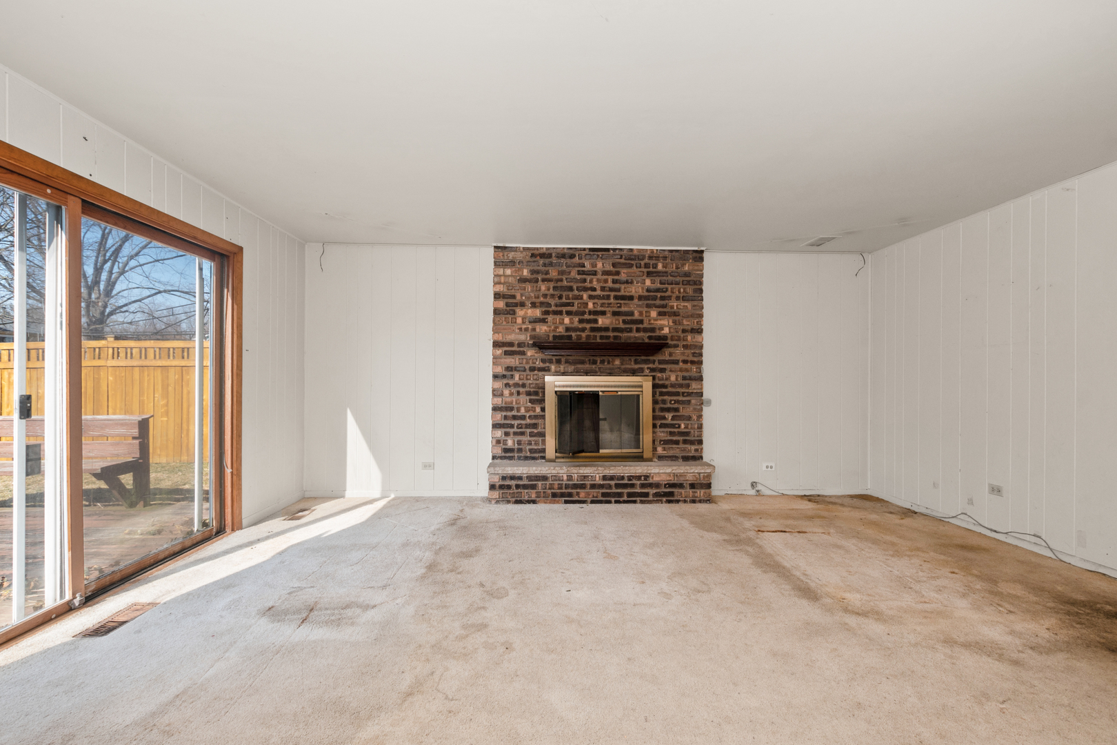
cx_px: 558
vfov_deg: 77.3
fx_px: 465
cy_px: 372
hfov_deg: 100.4
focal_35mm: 15
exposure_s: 1/100
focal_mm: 10
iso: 250
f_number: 7.1
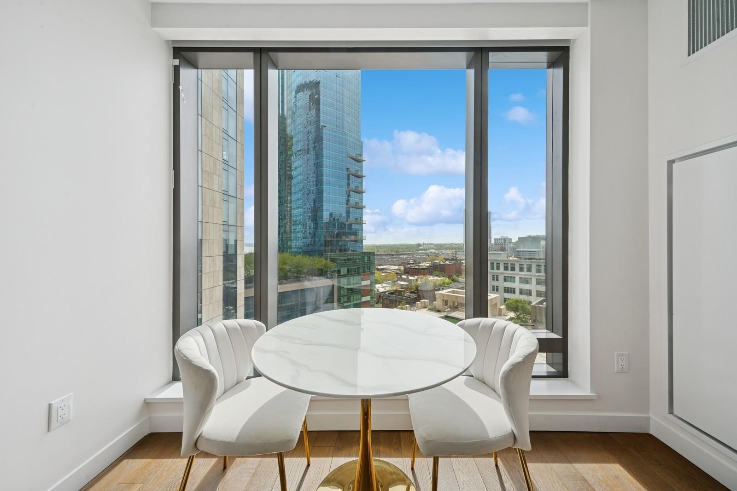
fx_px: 246
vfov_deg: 90.0
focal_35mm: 12
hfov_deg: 112.6
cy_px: 246
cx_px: 368
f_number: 11
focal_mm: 12
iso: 200
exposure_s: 1/200
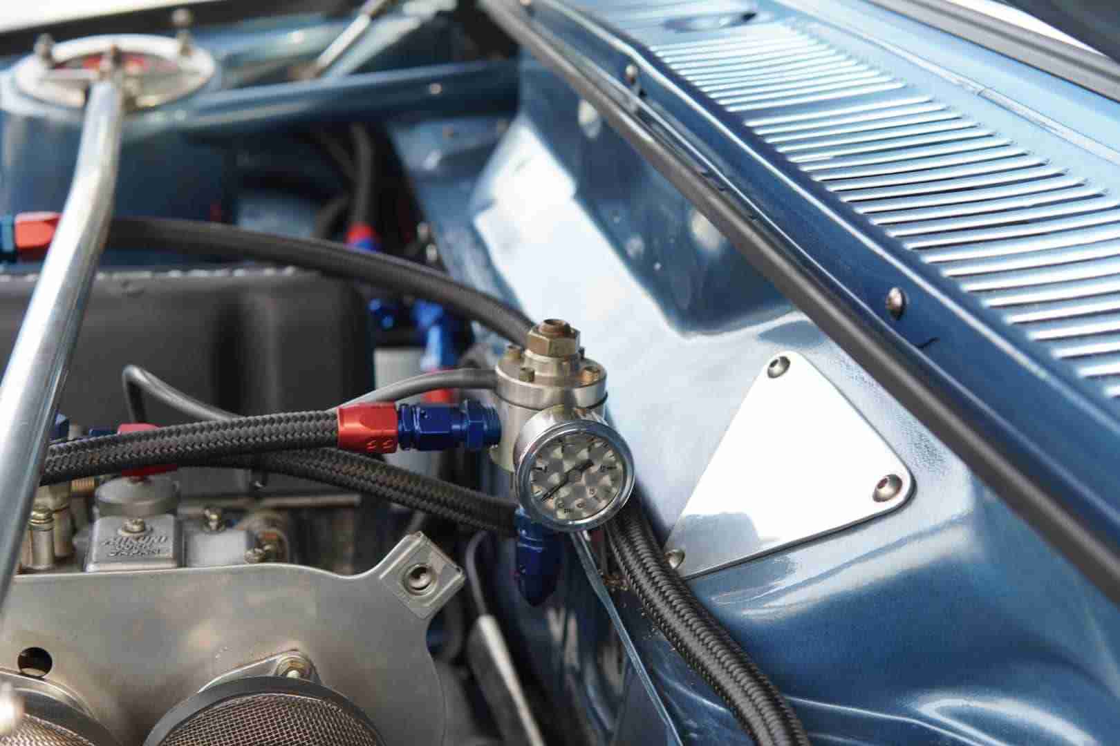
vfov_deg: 29.9
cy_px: 373
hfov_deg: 43.6
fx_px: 1400
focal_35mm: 45
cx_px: 560
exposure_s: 1/60
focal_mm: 30
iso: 200
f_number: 4
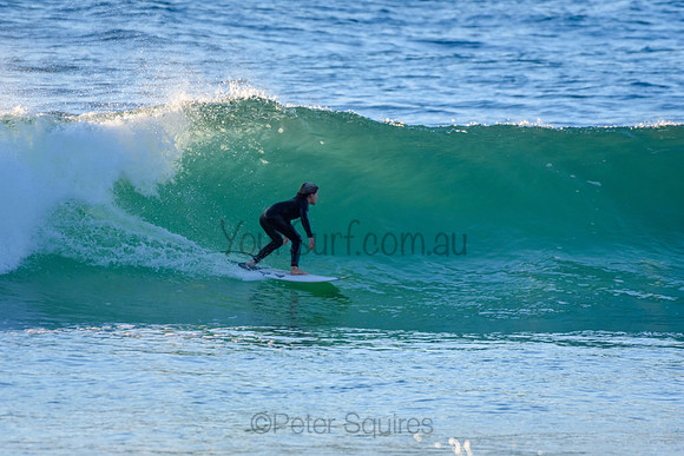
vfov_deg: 1.8
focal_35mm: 750
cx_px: 342
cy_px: 228
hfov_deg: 2.7
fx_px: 14253
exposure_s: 1/1600
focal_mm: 500
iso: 800
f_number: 5.6
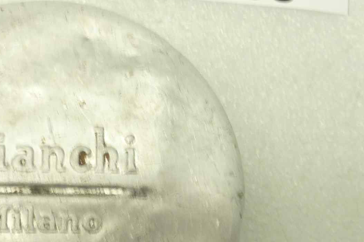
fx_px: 637
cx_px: 111
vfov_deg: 21.5
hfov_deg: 31.6
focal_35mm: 63
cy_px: 138
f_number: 3.3
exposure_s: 1/15
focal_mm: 4.1
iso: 80
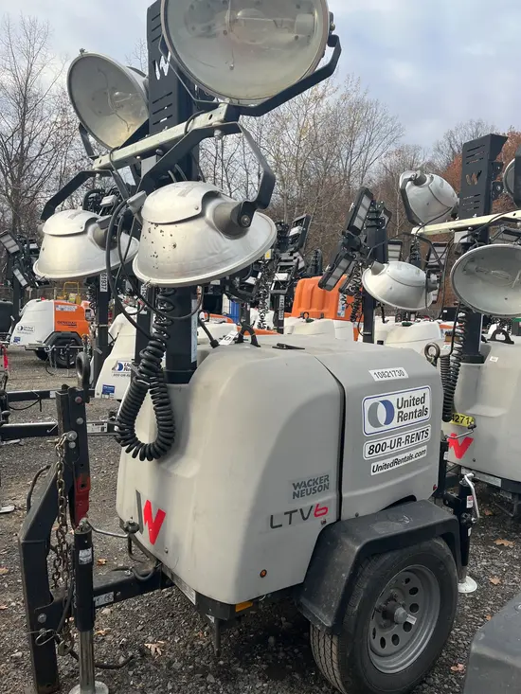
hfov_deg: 53.1
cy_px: 347
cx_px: 260
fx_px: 522
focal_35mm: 26
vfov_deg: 67.3
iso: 50
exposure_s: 1/928
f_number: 1.6
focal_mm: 5.1
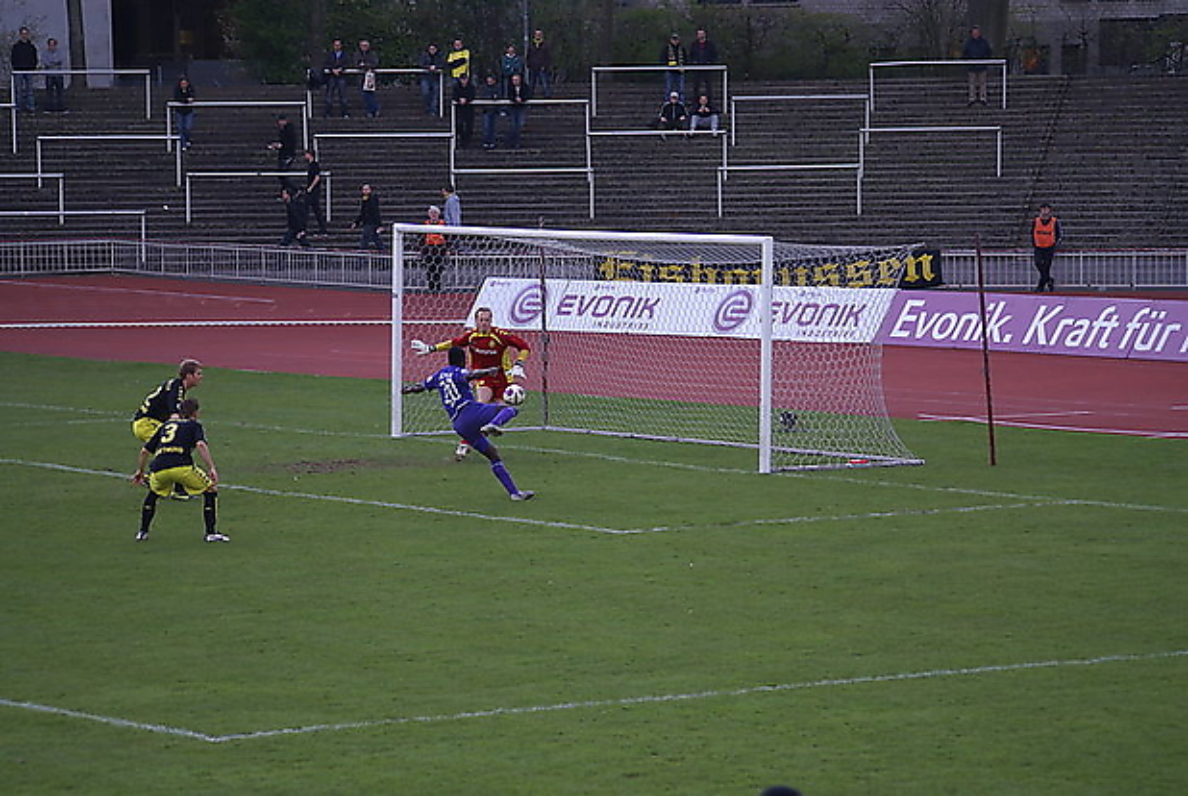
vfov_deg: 7.7
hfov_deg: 11.4
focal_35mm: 180
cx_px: 594
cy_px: 398
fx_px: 5948
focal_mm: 120
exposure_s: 1/400
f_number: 4
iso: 160
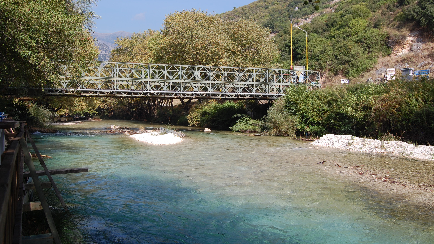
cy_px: 105
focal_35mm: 37
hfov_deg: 54.6
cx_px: 219
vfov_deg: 32.3
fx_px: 420
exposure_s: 1/320
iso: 200
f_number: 9
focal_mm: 23
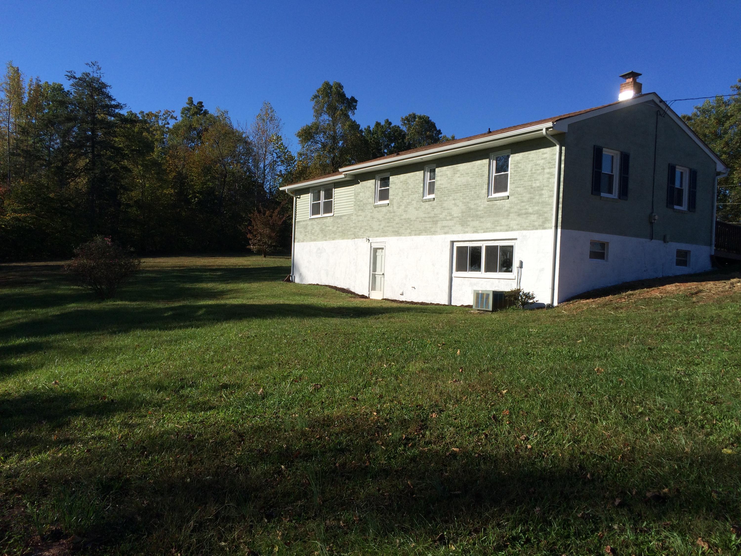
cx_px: 370
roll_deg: -1.5
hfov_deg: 61.7
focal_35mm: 29
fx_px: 621
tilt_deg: -0.3
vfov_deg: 48.2
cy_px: 278
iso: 32
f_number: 2.2
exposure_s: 1/2415
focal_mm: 4.15
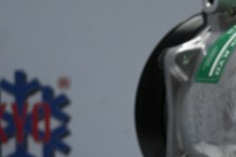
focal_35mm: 196
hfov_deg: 10.3
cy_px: 90
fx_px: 1284
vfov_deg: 7.0
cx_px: 296
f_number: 6.3
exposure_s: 1/80
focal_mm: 50
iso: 1600
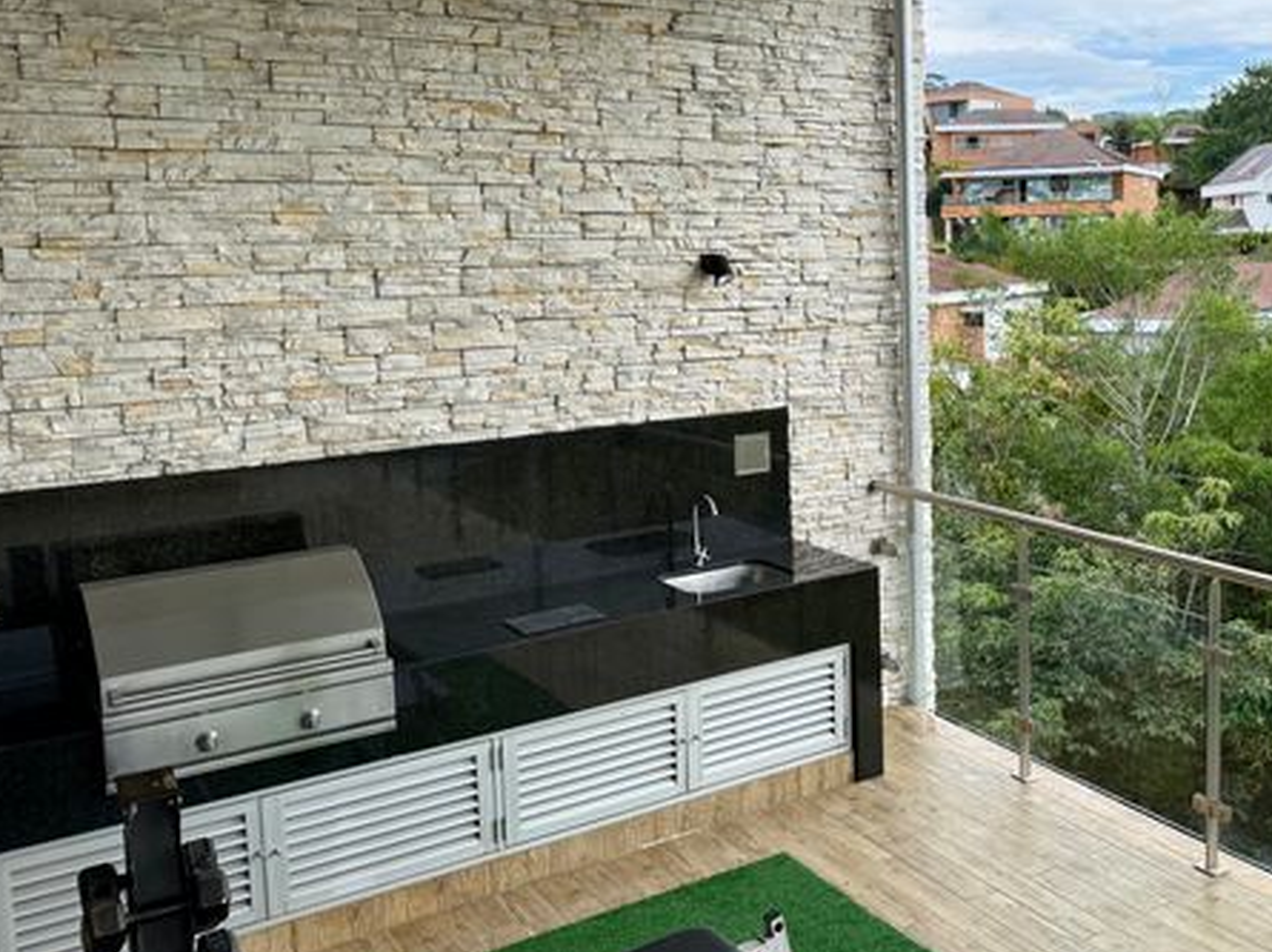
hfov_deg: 49.6
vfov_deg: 39.4
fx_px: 1322
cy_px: 383
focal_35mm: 36
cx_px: 933
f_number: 1.78
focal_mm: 6.76
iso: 100
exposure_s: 1/1553
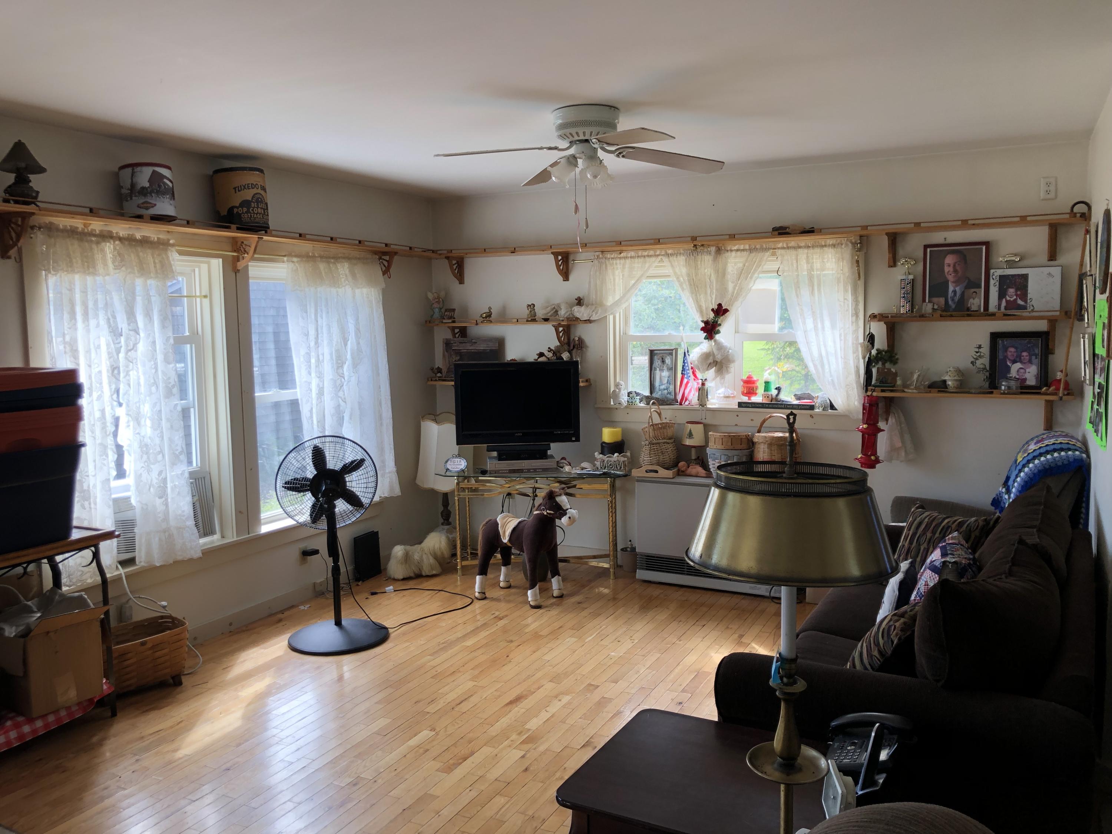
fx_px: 899
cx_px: 556
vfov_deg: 49.7
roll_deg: +0.7
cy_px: 417
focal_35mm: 28
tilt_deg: -4.7
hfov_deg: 63.4
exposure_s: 1/120
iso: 50
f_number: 1.8
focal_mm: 3.99
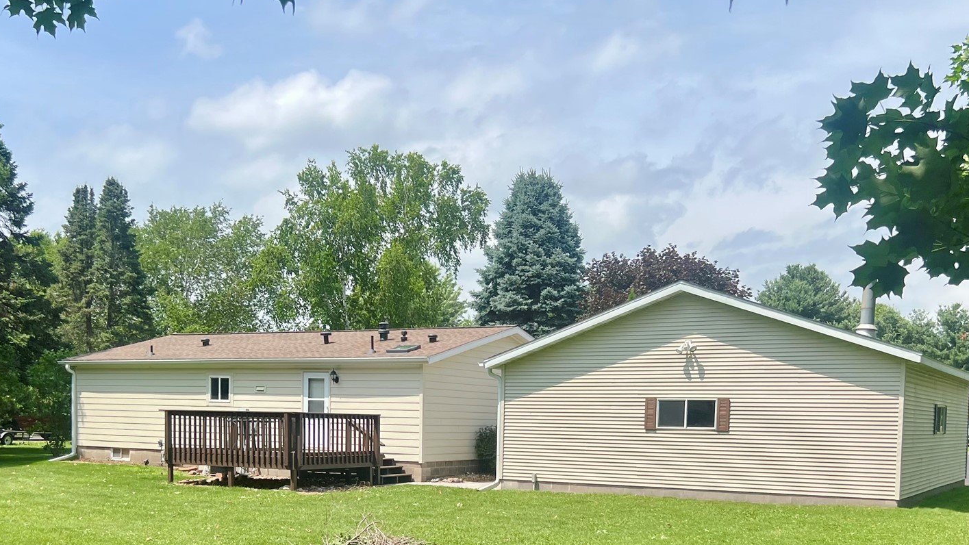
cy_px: 476
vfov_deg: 28.1
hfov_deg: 49.4
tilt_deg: -2.9
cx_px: 488
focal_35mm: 41
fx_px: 1053
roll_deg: -1.5
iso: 50
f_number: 1.5
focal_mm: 5.7
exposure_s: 1/3831
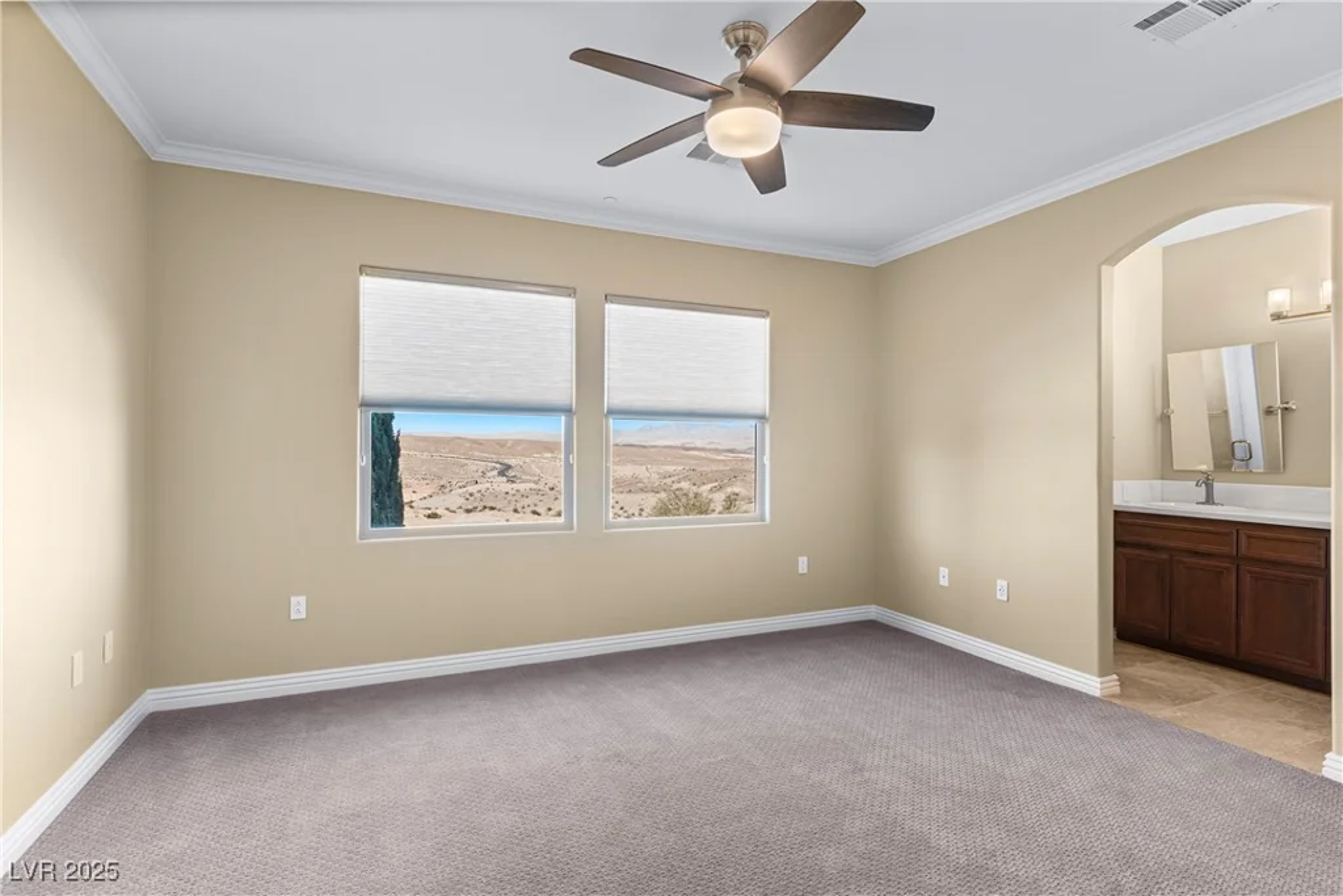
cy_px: 448
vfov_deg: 70.5
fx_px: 634
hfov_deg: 93.3
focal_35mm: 17
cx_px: 672
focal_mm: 17
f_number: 8
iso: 400
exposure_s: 1/13
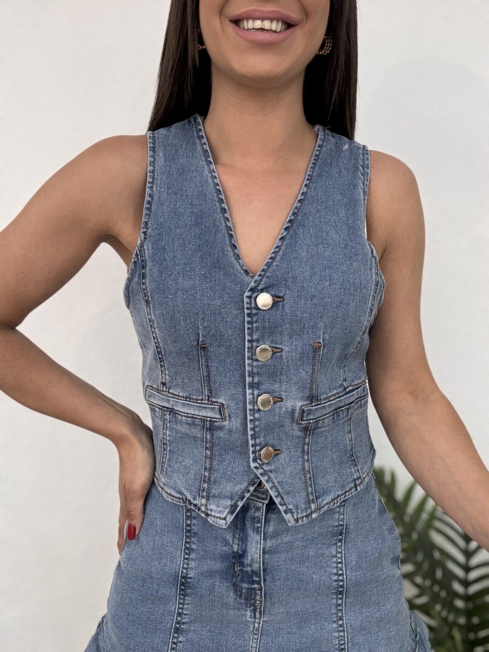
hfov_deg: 46.8
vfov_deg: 60.0
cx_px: 244
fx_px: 565
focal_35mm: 30
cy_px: 326
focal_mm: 2.69
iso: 64
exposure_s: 1/100
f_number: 1.9
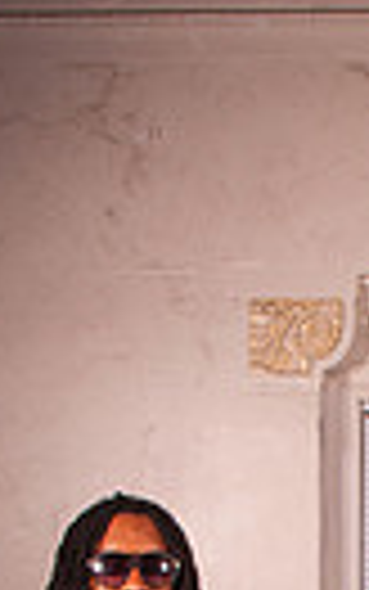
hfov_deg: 10.6
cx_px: 461
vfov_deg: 16.1
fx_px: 1945
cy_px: 833
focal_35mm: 121
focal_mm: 23
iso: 200
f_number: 14
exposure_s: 1/125
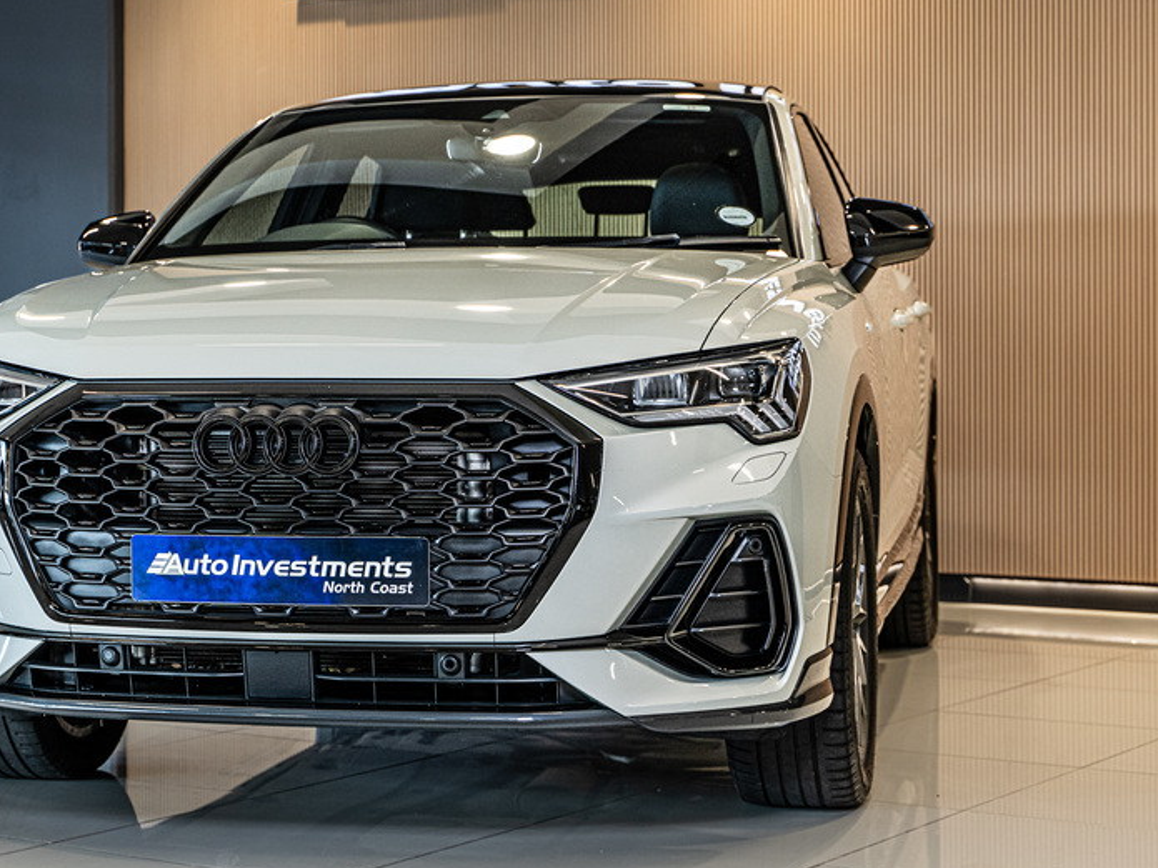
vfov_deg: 19.6
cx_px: 439
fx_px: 2509
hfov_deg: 25.9
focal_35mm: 75
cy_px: 337
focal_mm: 53
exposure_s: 1/125
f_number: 4.5
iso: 640
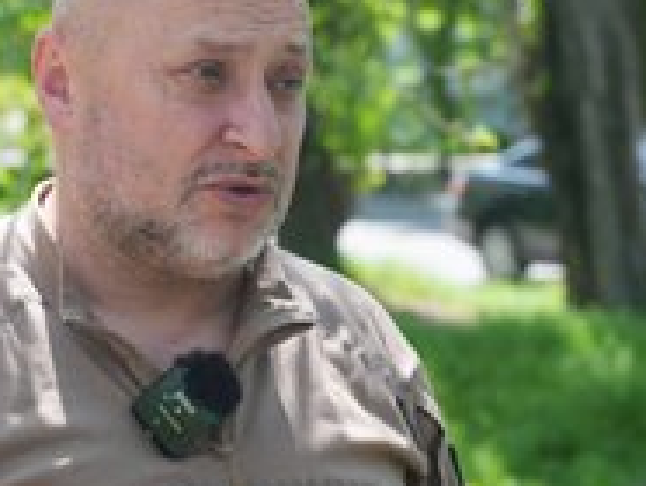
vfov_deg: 12.2
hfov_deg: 16.1
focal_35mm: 122
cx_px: 247
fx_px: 2280
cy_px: 276
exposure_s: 1/160
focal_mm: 59
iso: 320
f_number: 4
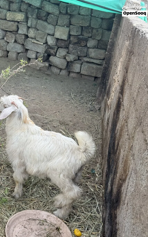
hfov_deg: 25.3
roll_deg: -11.4
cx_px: 62
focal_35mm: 51
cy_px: 119
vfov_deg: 39.6
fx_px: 329
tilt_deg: -20.2
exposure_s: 1/135
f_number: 1.78
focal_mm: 6.76
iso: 100
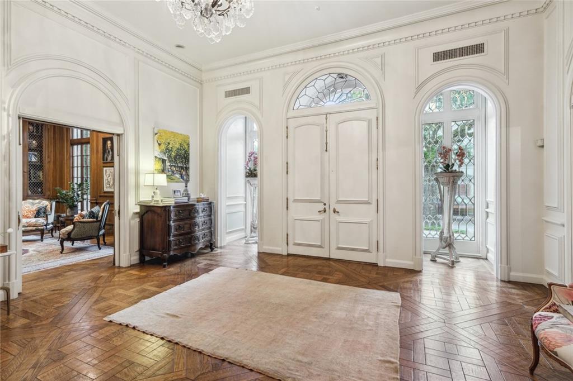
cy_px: 190
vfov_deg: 70.4
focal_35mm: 17
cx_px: 286
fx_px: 270
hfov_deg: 93.3
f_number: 10
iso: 400
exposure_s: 1/2.5
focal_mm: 11
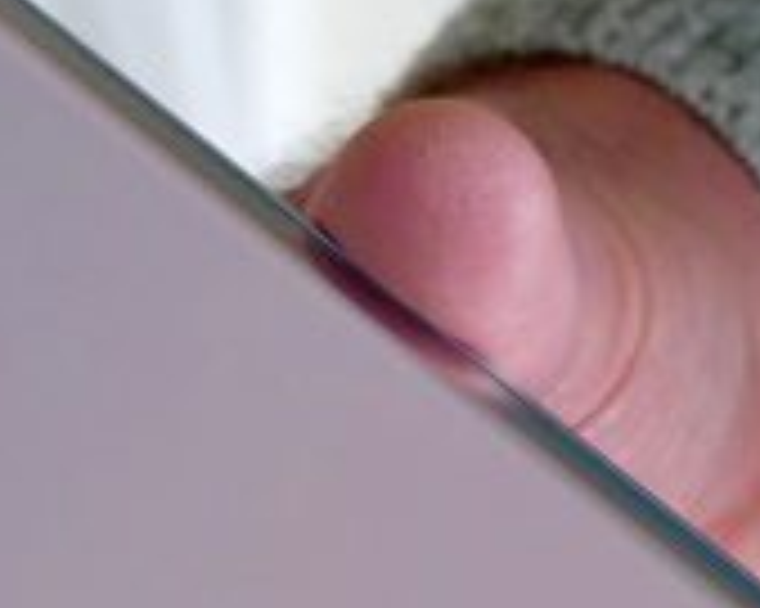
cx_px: 94
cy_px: 696
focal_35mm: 319
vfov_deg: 4.8
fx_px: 7171
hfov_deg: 6.1
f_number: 3.7
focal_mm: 29.24
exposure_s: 1/80
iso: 1000
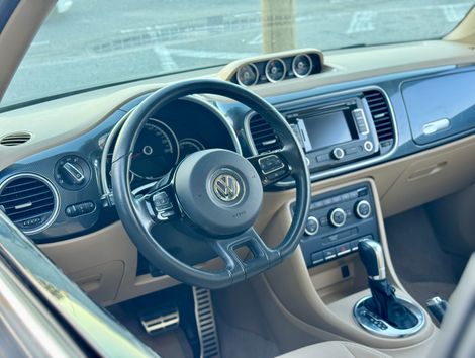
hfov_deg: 39.6
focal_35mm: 48
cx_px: 238
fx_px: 660
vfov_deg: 30.3
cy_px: 179
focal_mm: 6.76
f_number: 1.78
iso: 250
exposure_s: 1/60
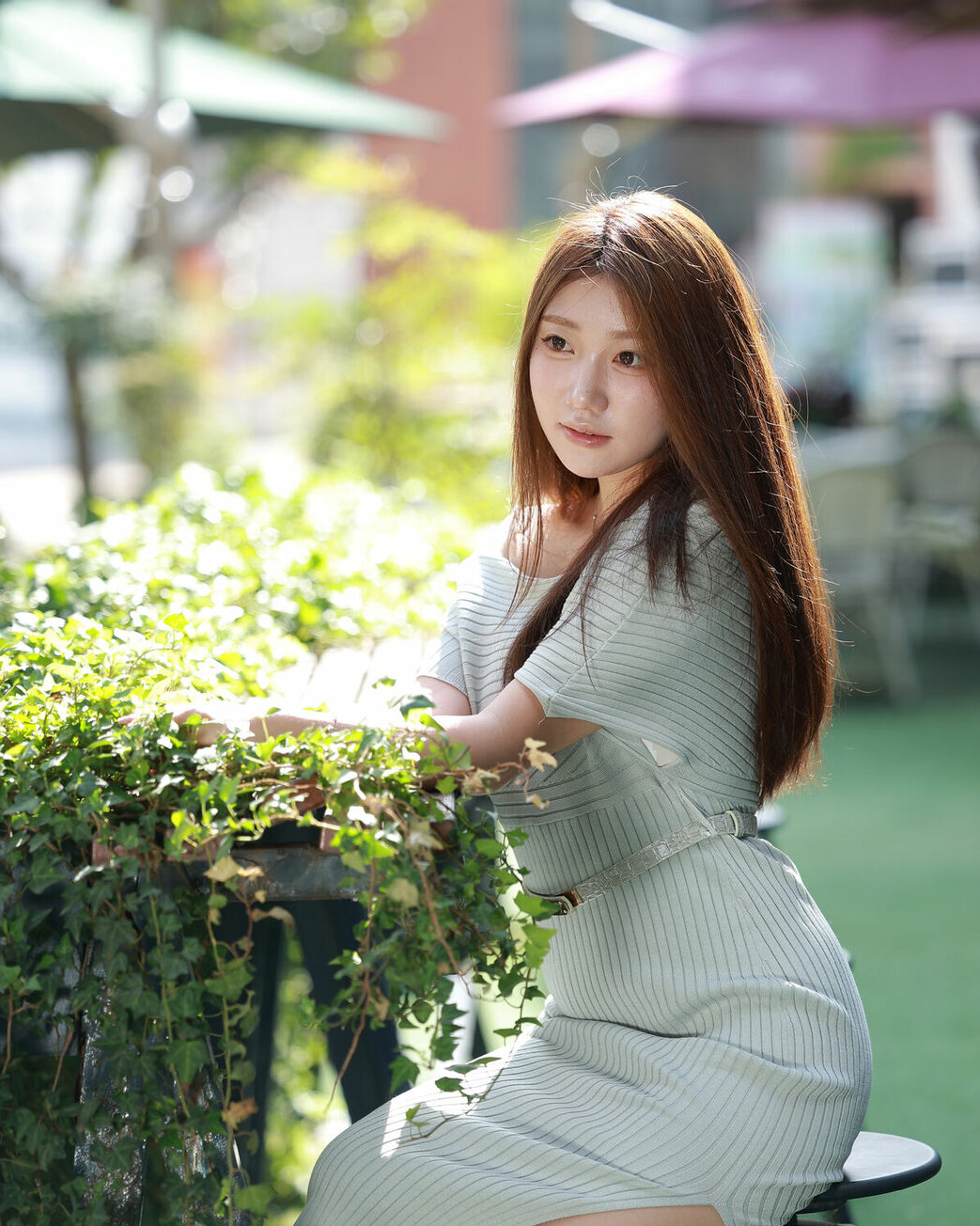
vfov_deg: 13.4
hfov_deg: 10.7
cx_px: 492
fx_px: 5221
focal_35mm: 144
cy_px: 663
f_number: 2.8
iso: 100
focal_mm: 128
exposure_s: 1/250
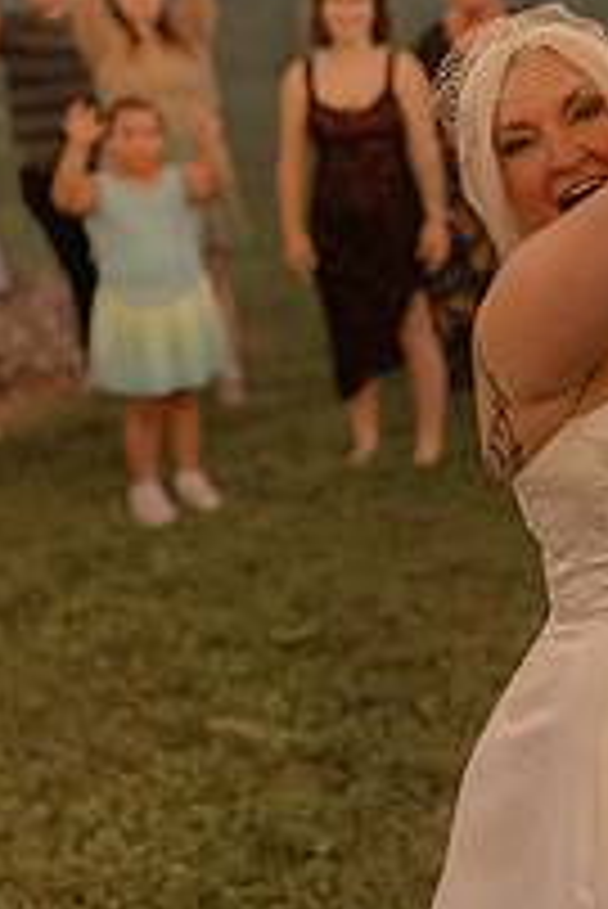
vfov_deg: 25.8
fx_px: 1972
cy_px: 310
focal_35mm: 78
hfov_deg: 17.0
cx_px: 658
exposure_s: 1/125
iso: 1000
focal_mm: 35
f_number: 1.4
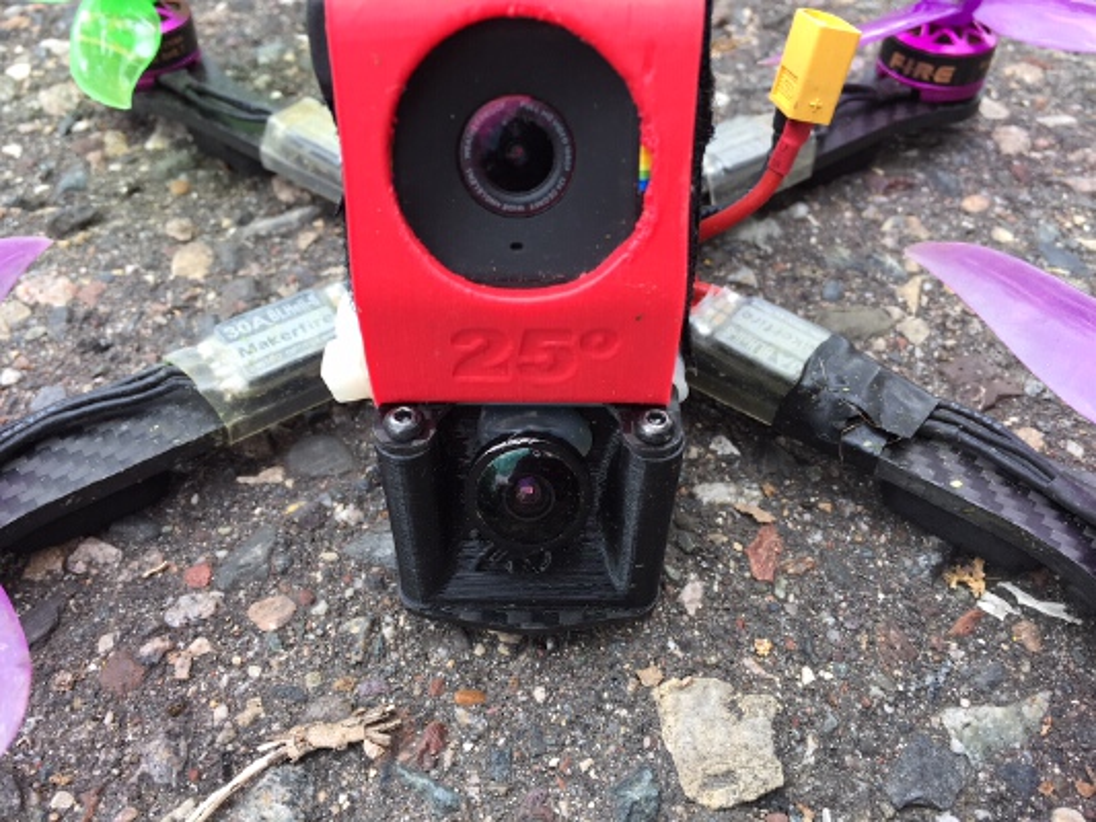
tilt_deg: -46.7
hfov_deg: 61.6
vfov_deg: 48.2
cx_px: 548
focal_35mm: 29
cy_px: 411
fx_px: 918
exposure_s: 1/120
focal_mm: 4.15
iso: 40
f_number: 2.2
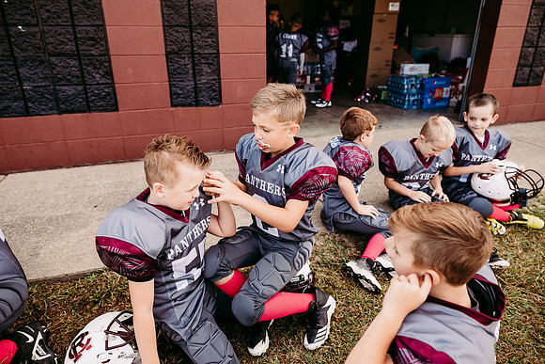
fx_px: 363
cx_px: 272
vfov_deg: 53.2
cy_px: 182
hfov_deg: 73.7
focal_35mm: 24
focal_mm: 24
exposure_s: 1/400
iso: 160
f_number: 3.5
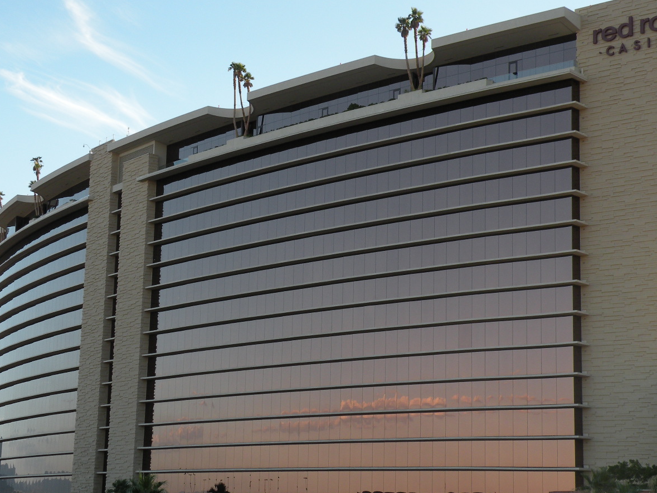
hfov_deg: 25.7
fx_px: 1442
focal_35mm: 76
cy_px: 255
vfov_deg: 19.4
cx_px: 331
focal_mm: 9.8
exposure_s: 1/127
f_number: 5
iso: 64
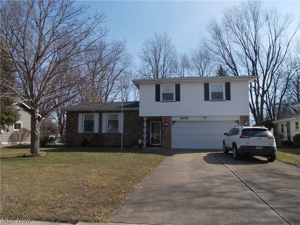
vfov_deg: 53.1
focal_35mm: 26
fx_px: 225
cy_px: 112
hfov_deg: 67.3
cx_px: 150
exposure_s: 1/160
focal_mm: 4.6
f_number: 8
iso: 80
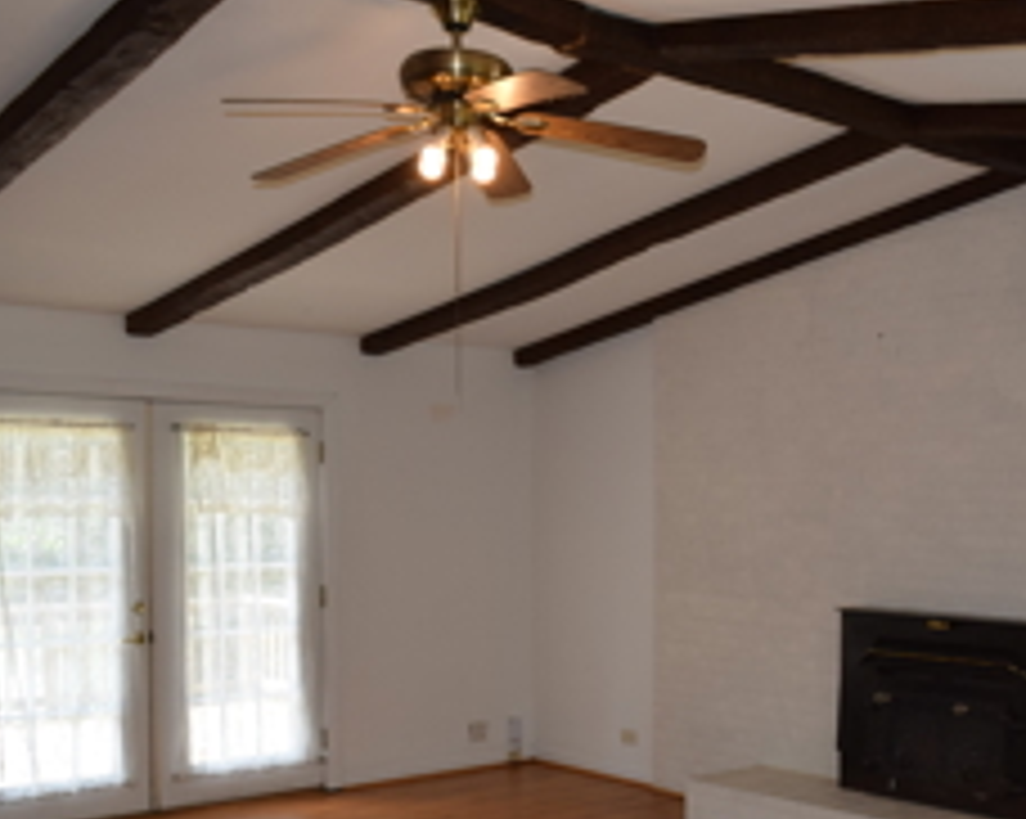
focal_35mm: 45
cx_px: 740
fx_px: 1365
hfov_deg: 40.3
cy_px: 590
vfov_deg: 32.9
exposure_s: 1/125
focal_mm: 18
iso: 500
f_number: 5.6
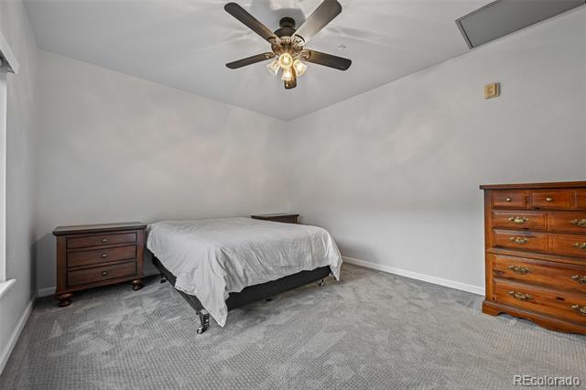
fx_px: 228
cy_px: 195
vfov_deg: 81.1
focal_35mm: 14
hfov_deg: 104.3
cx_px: 293
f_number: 10
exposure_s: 1/6
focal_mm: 14
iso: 400
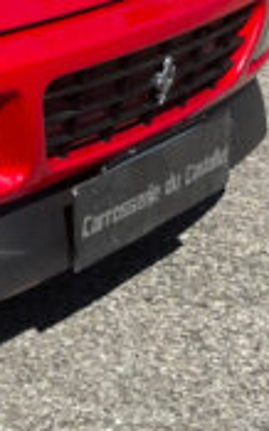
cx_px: -557
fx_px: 1529
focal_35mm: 130
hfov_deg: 8.4
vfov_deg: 15.6
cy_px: -64
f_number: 1.6
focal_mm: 4.2
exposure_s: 1/3610
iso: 32
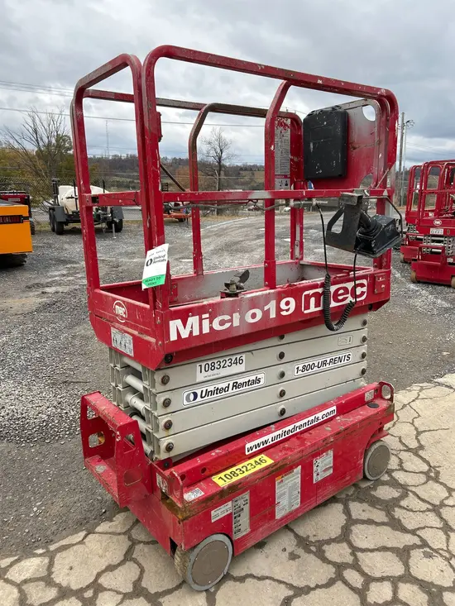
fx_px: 456
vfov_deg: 67.3
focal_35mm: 26
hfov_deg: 53.1
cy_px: 303
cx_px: 228
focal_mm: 5.7
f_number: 1.5
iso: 50
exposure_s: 1/909
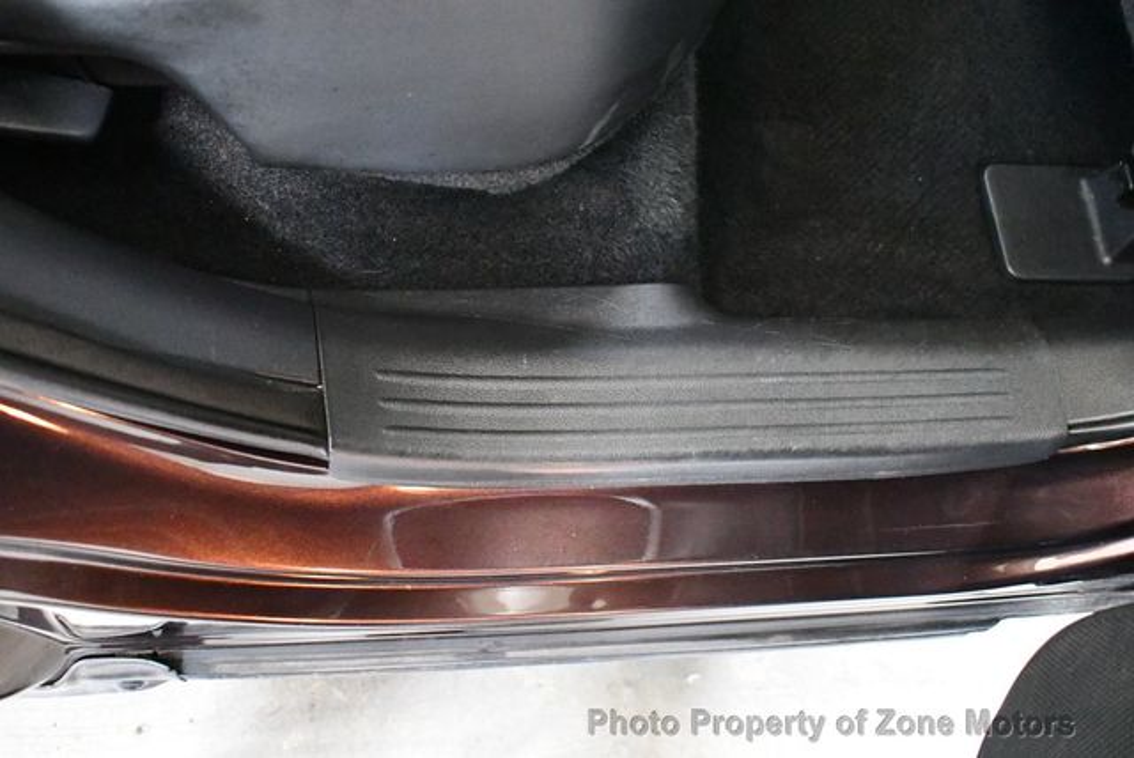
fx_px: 1135
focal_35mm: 36
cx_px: 567
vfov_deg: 36.9
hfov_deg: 53.1
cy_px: 379
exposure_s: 1/50
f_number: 3.5
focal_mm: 18
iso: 12800
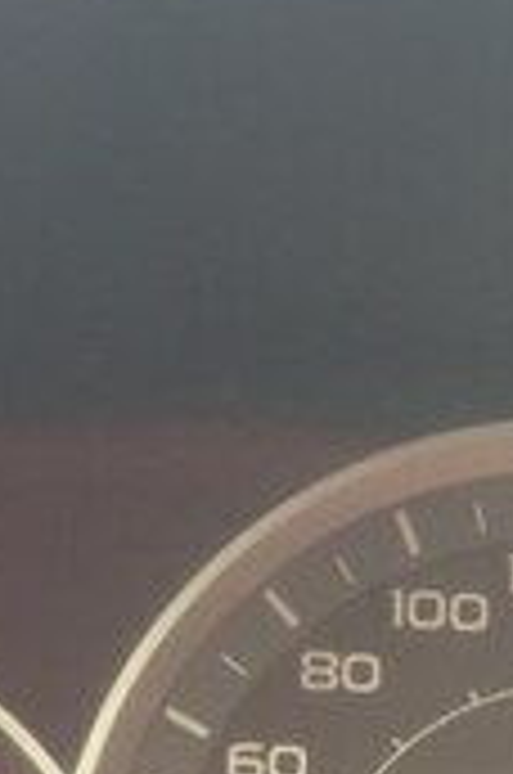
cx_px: 374
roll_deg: -4.1
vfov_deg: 16.8
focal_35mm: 116
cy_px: 974
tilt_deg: -18.5
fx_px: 2489
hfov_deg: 11.7
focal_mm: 4.15
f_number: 2.2
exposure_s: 1/33
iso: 50
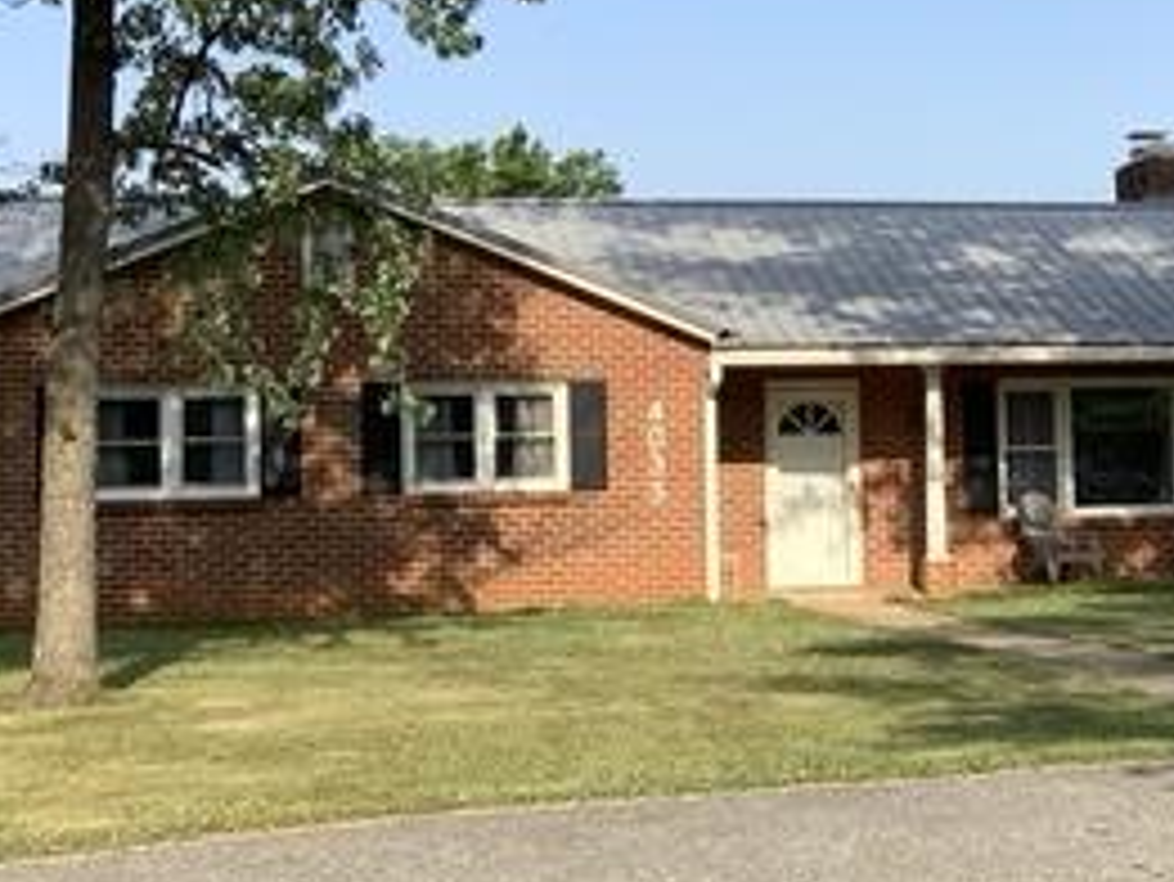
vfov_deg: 19.4
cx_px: 927
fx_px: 2579
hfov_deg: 25.2
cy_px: 364
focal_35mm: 76
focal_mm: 3.3
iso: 25
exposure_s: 1/970
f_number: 2.4
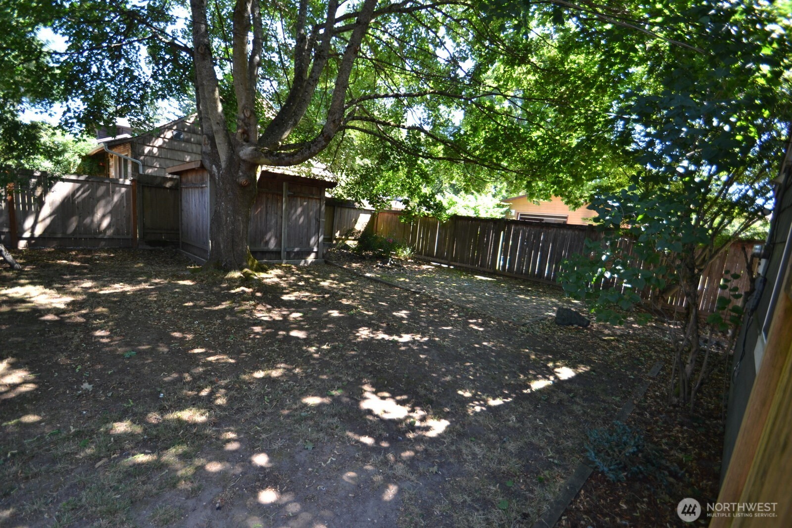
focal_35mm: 15
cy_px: 264
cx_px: 396
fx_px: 330
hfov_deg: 100.4
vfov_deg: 77.3
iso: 100
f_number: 3.5
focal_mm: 10
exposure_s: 1/50
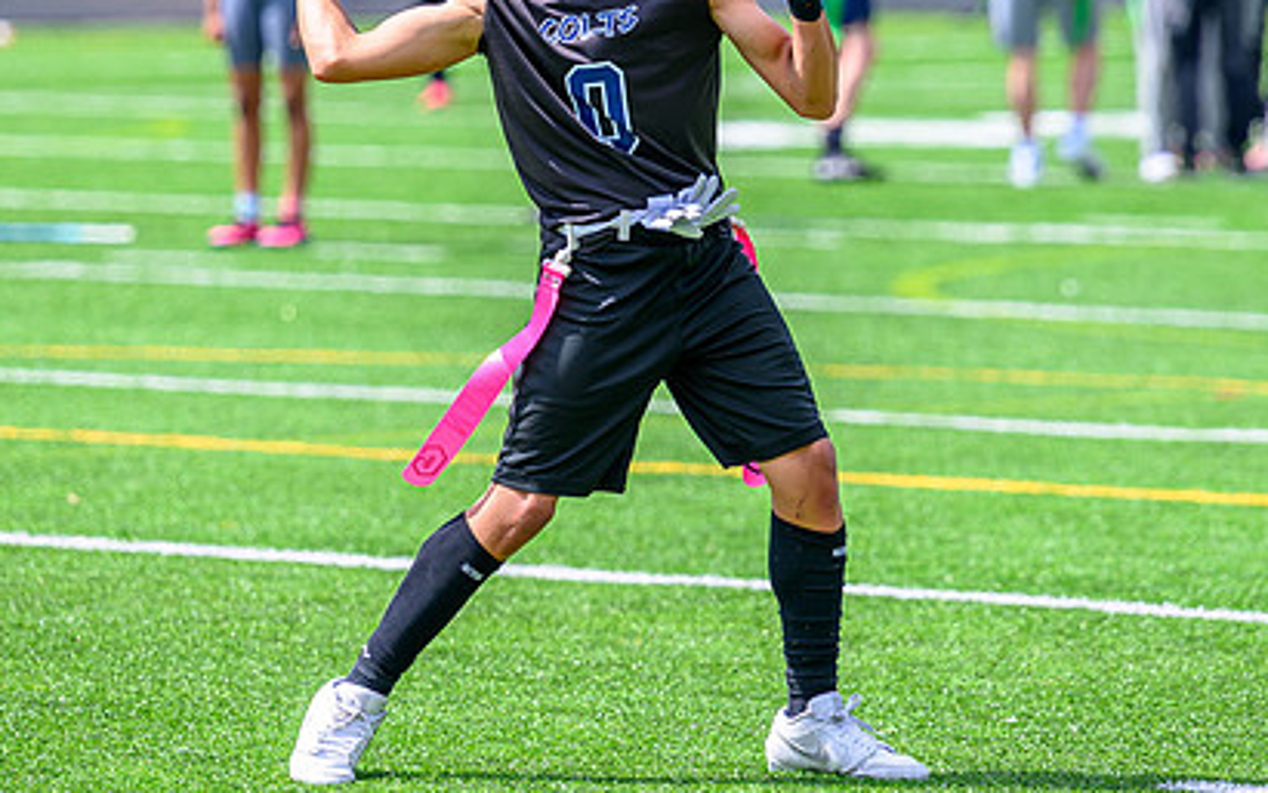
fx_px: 11820
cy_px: 163
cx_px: 619
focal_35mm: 342
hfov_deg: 6.1
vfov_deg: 3.8
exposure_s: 1/800
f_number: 3.2
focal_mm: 165
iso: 80
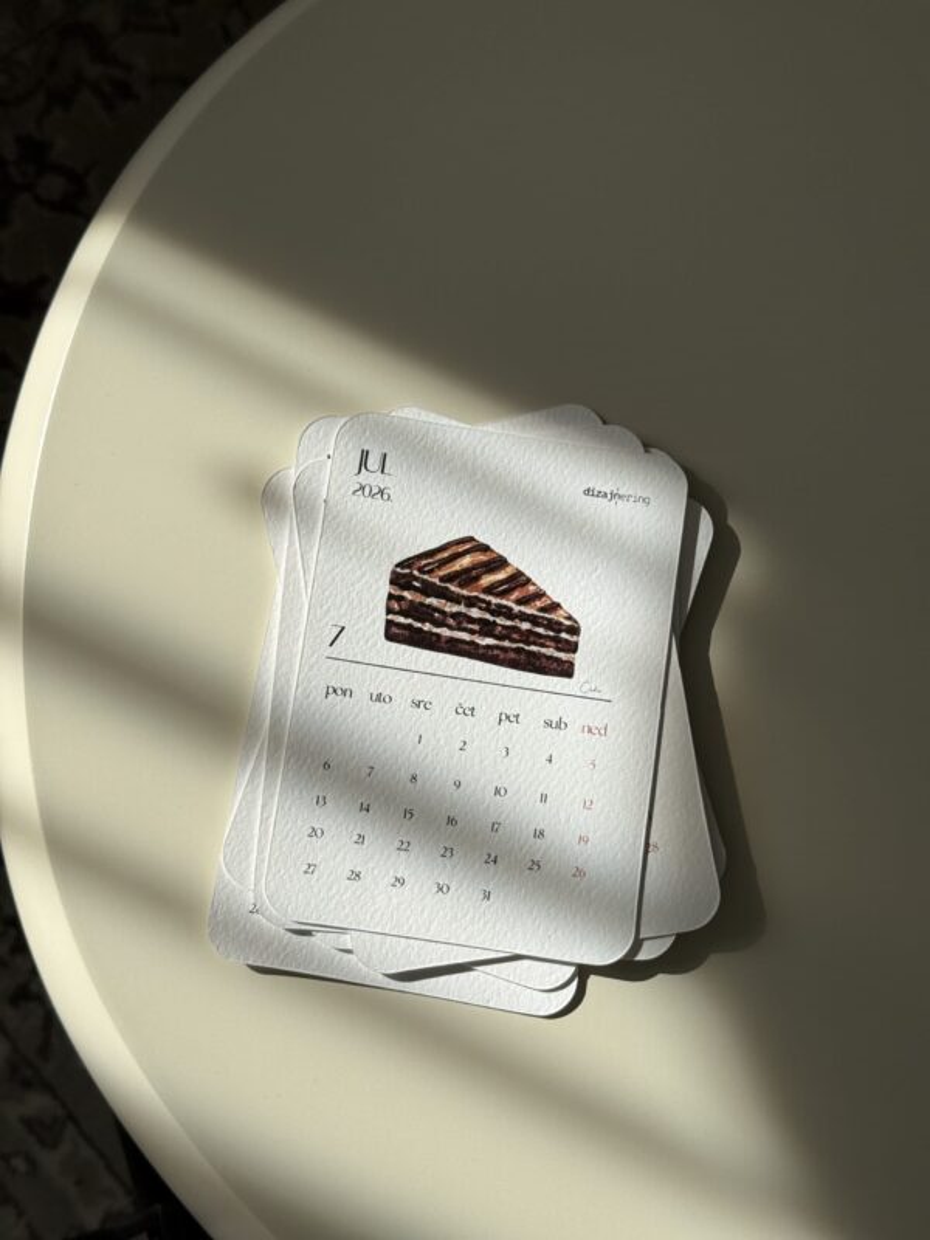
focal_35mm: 48
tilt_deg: -79.9
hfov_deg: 30.3
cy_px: 620
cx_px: 465
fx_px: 1719
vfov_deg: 39.7
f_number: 1.78
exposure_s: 1/1715
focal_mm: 6.76
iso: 64
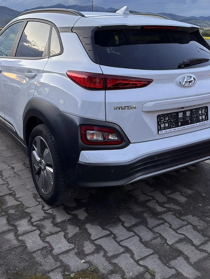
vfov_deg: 49.9
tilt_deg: -16.7
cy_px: 117
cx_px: 98
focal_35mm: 37
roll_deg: -2.6
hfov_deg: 38.7
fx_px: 299
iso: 125
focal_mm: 5.96
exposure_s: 1/71
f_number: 1.6
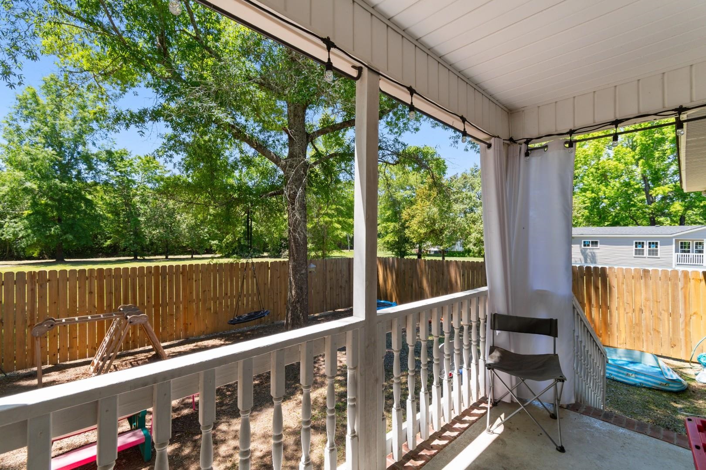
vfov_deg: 77.3
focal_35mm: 15
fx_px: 294
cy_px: 235
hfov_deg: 100.4
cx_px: 353
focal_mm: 10
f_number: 5.6
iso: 100
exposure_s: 1/125
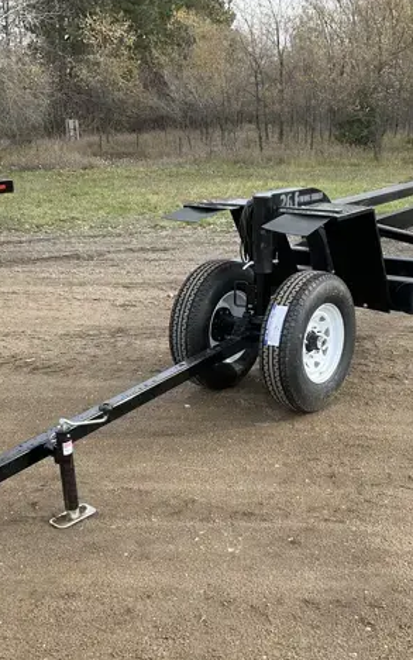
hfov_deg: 30.5
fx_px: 755
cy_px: 331
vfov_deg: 47.2
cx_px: 257
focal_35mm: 42
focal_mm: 3
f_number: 1.8
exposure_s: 1/397
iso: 25
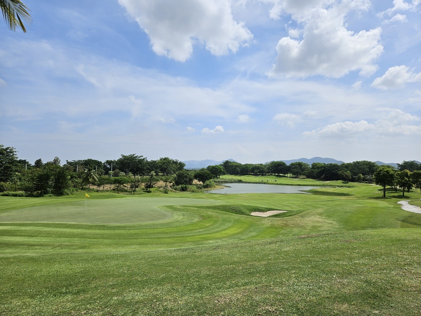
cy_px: 158
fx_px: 280
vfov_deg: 58.9
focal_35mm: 23
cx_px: 210
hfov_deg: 73.9
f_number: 1.8
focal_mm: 5.4
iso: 25
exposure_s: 1/5116
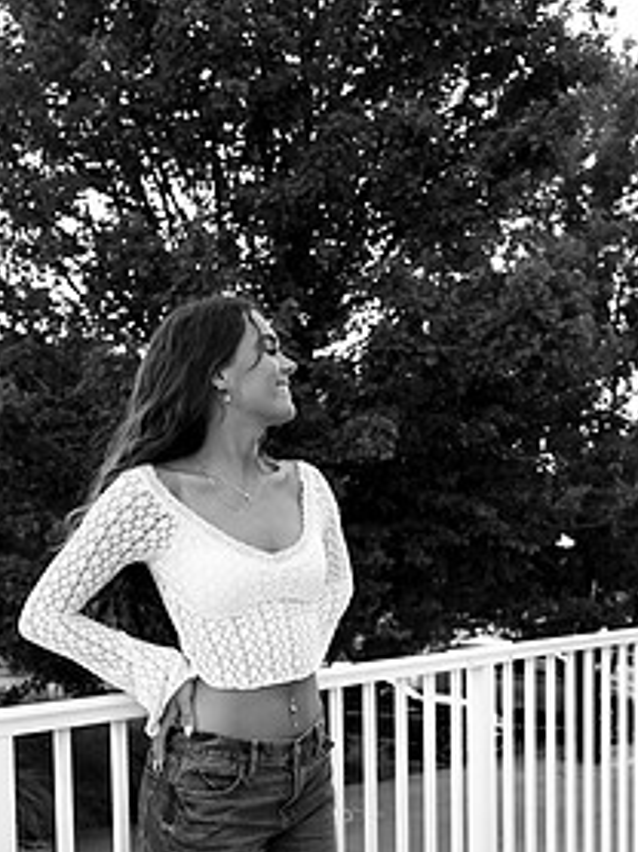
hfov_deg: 34.2
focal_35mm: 42
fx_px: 1034
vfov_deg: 43.5
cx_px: 363
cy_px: 634
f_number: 4
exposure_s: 1/1000
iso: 1600
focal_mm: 27
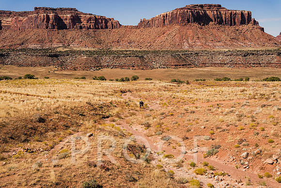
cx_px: 142
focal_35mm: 46
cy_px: 94
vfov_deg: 29.4
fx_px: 358
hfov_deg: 42.9
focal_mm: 45
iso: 160
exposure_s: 1/640
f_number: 7.1
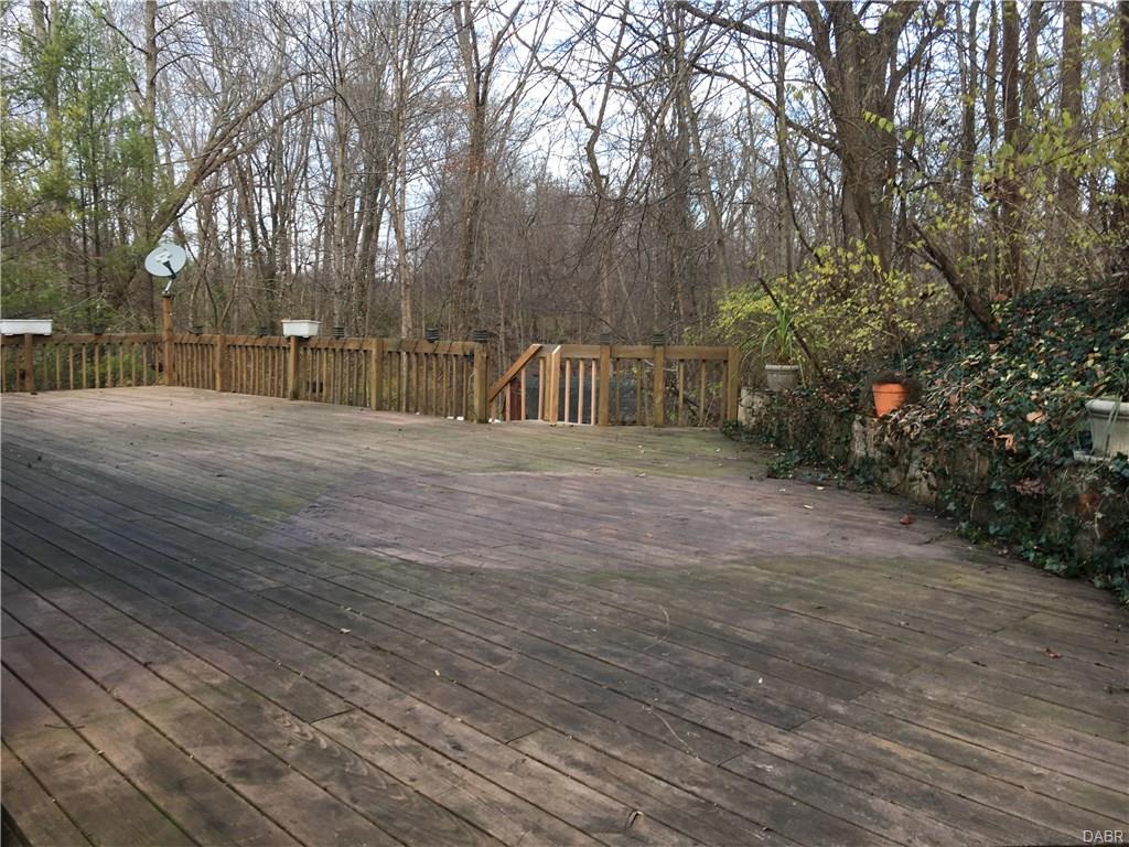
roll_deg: -1.2
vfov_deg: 48.2
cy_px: 424
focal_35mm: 29
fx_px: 946
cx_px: 564
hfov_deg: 61.7
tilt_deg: -5.1
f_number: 2.2
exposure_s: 1/120
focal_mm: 4.15
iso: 32
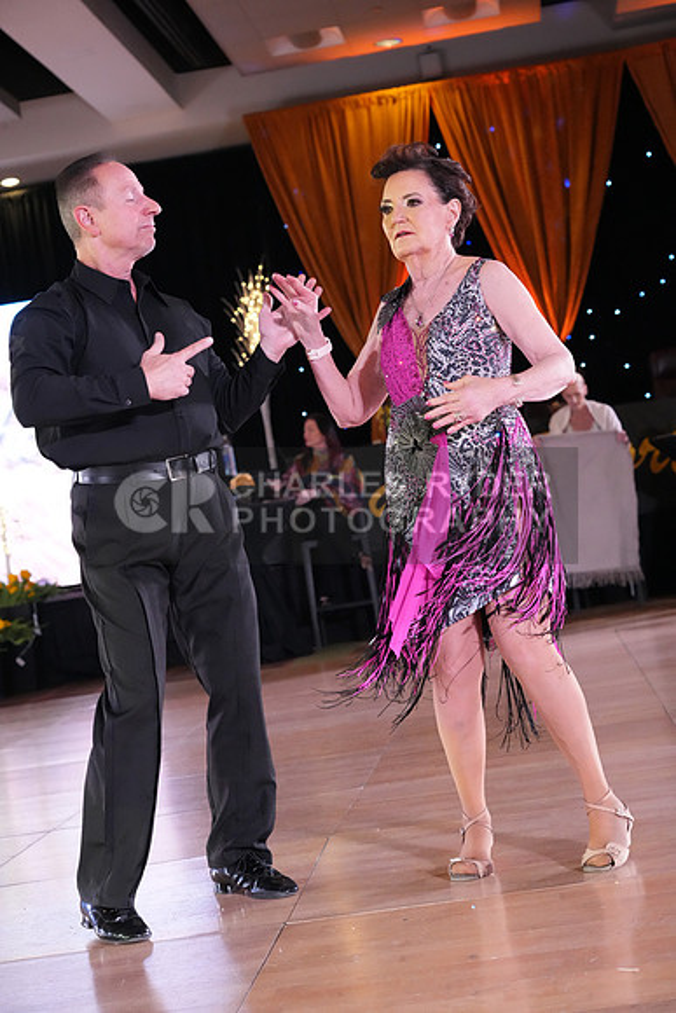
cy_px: 506
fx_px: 1886
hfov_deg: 20.3
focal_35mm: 67
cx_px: 338
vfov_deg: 30.1
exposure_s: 1/400
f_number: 5
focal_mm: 67
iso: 8000
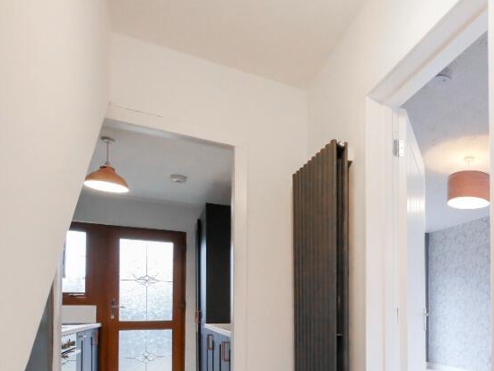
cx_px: 407
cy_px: 317
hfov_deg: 60.8
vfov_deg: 48.8
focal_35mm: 26
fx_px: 371
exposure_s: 1/60
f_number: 4
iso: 1600
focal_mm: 7
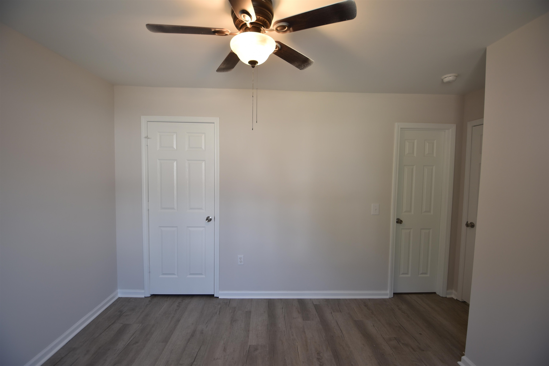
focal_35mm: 15
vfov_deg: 77.3
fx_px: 229
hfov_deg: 100.4
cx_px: 274
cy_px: 183
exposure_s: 1/25
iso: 100
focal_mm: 10
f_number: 3.5
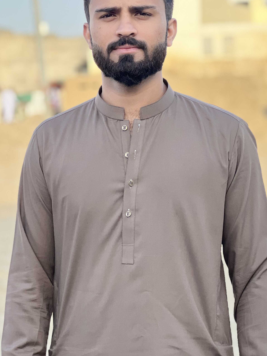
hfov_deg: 12.2
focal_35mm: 121
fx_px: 1245
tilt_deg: -1.1
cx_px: 161
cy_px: 181
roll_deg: +2.6
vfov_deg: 16.3
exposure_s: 1/177
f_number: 2.8
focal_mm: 9
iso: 32
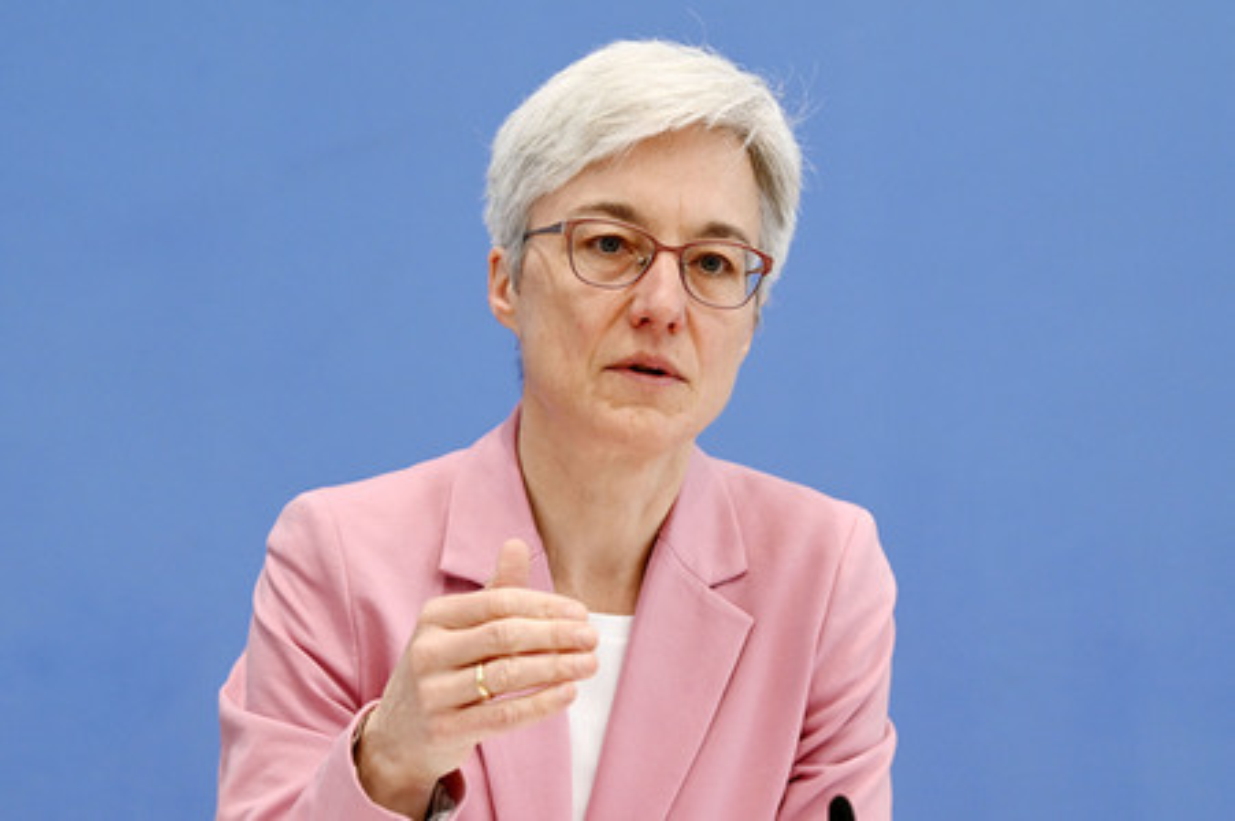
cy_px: 410
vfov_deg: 11.8
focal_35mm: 116
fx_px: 3976
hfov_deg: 17.7
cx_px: 618
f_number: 5.6
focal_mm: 116
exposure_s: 1/640
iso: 3200
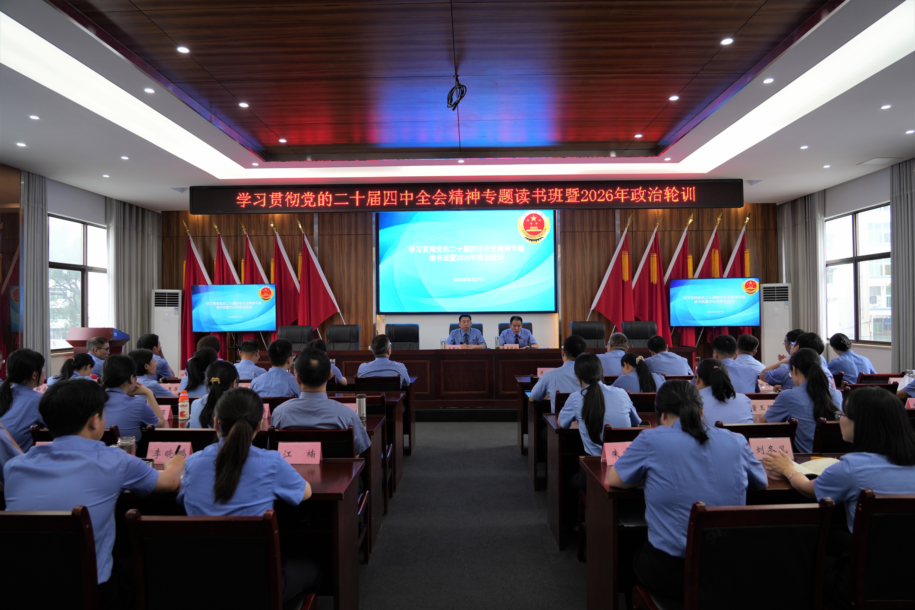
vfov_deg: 53.1
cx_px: 458
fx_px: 610
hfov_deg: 73.7
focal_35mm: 24
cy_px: 305
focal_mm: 24
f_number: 4
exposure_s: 1/60
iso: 320
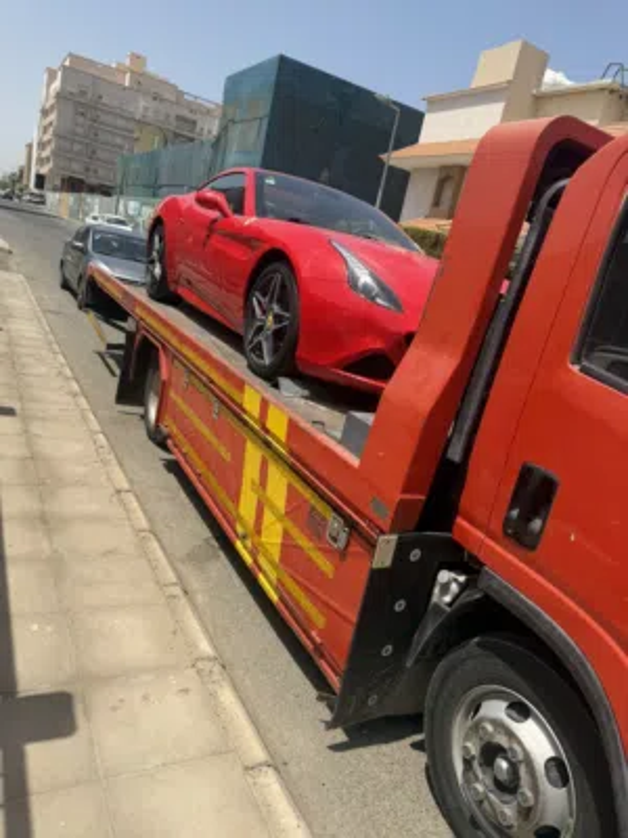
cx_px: 314
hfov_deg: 56.8
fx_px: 581
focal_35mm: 24
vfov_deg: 71.6
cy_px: 419
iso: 80
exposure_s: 1/4405
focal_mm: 6.76
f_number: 1.78
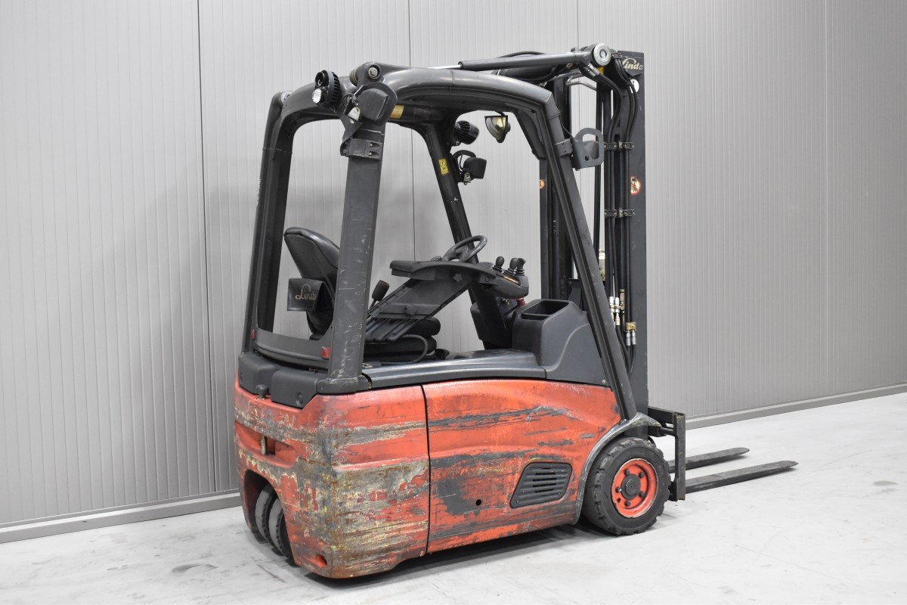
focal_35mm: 39
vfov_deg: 34.2
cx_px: 454
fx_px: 983
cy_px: 302
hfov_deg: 49.6
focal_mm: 26
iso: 1600
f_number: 5
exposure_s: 1/20
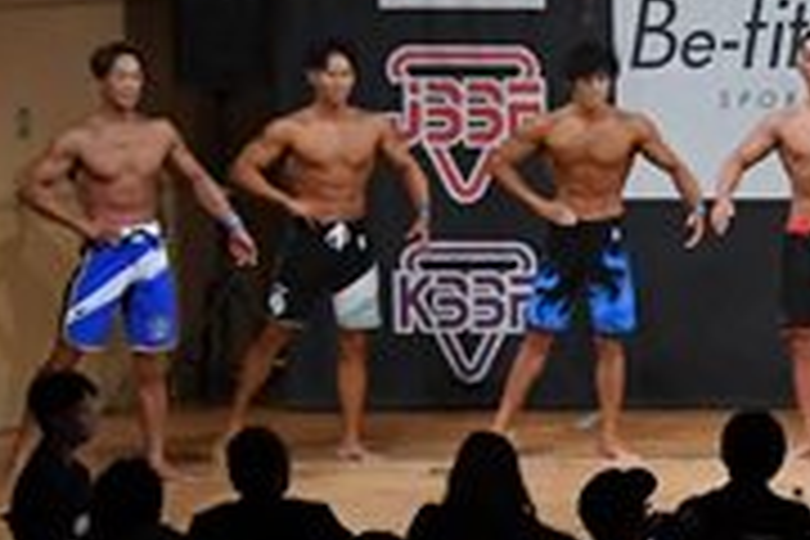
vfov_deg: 5.6
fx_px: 5512
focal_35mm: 245
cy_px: 225
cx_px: 1289
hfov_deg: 8.2
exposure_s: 1/400
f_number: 5.6
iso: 5000
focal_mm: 38
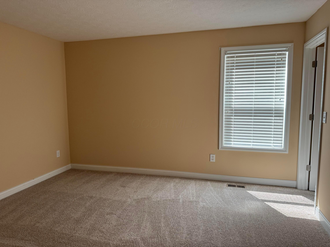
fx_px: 229
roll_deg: +0.4
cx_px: 165
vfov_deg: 56.8
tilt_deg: -6.2
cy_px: 124
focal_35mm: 24
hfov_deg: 71.6
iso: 200
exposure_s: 1/120
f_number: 1.78
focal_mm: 6.76
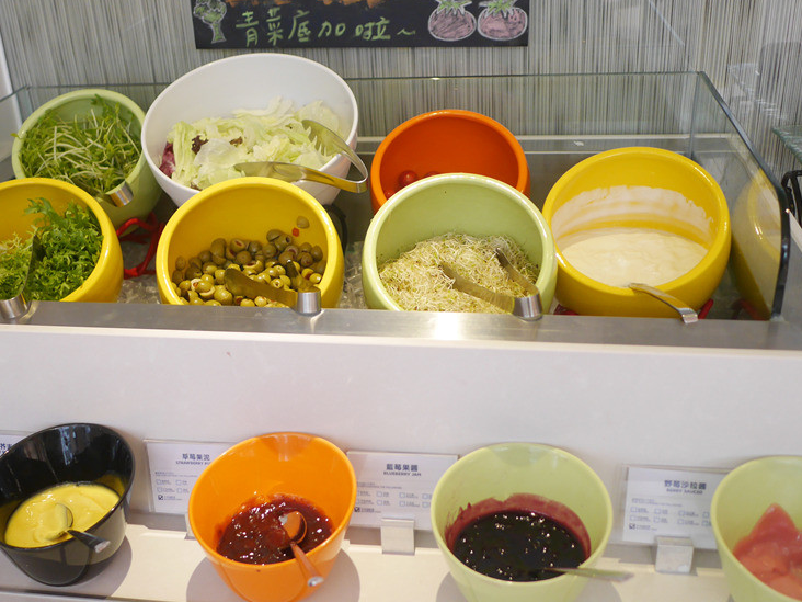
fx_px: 950
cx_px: 337
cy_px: 303
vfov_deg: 35.1
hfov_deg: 45.6
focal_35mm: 41
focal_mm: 15
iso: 640
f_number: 1.7
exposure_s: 1/60
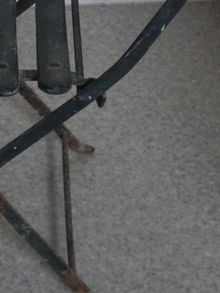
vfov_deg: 12.9
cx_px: -107
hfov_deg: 10.0
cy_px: -158
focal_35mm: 144
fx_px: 1221
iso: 400
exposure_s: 1/28.3
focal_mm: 8.1
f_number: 3.2
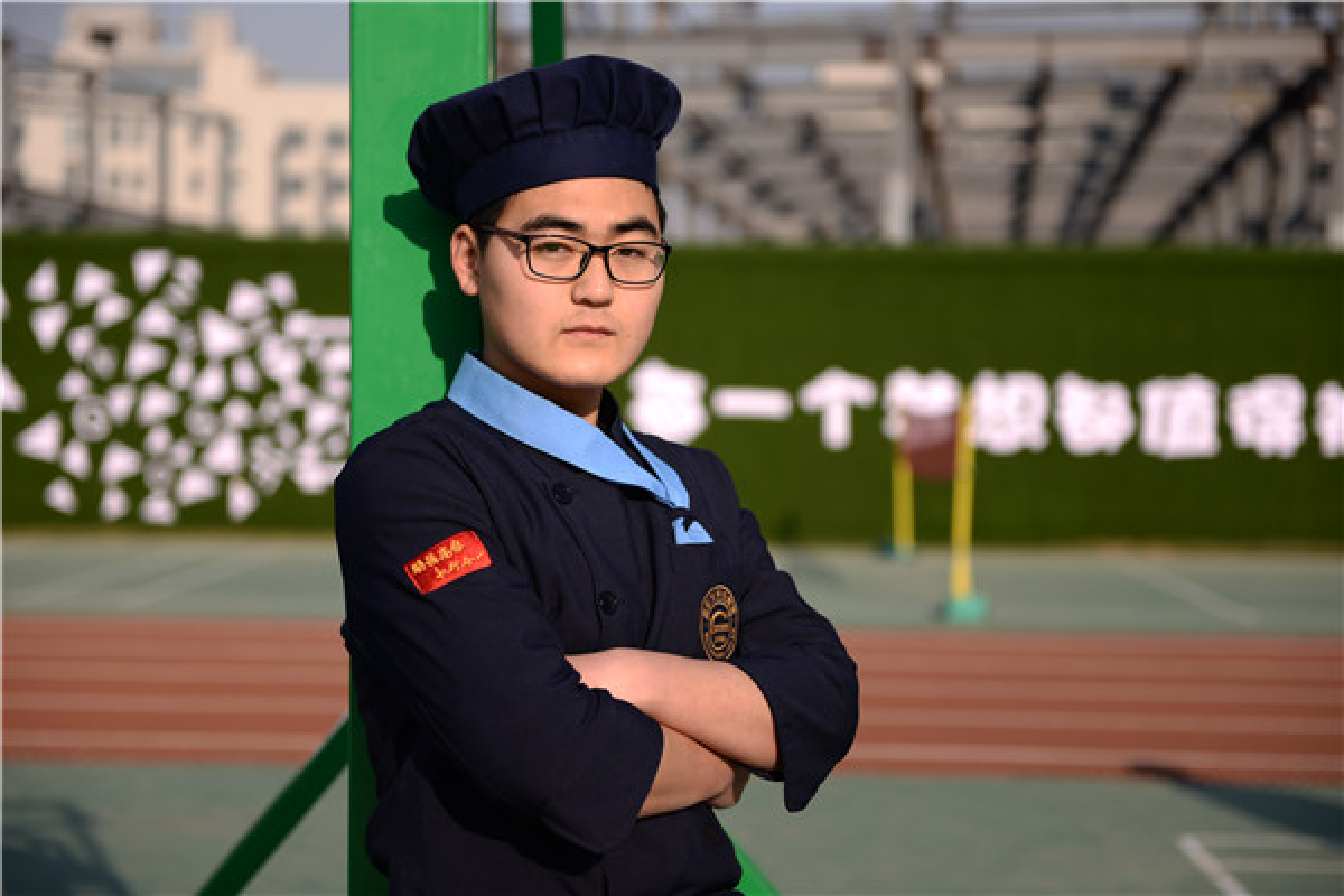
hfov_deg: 28.8
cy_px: 448
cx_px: 672
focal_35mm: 70
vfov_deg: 19.5
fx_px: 2613
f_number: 2.8
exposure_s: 1/1000
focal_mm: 70
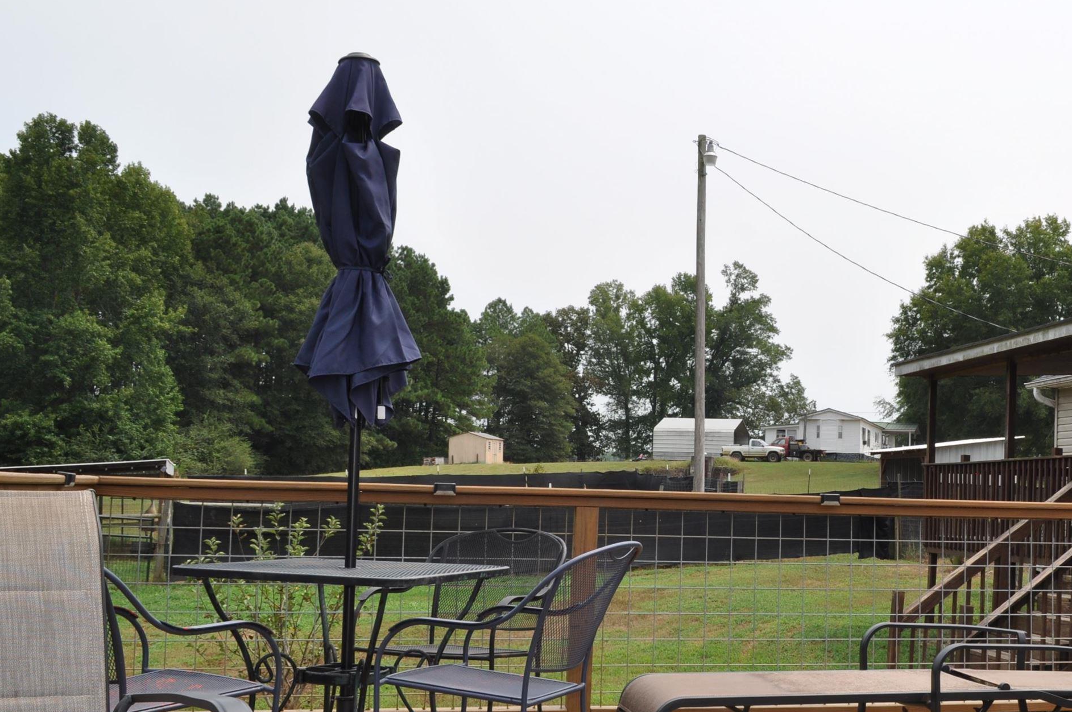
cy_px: 423
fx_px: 1309
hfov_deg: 43.4
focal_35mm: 44
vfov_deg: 30.4
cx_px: 781
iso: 200
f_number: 14
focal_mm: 18
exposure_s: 1/200
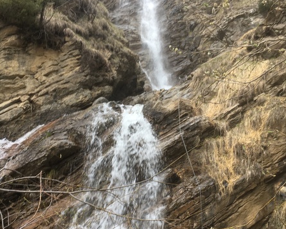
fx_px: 322
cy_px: 131
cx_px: 143
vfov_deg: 39.1
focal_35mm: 38
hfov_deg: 47.9
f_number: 2.2
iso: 25
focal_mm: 4.15
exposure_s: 1/127
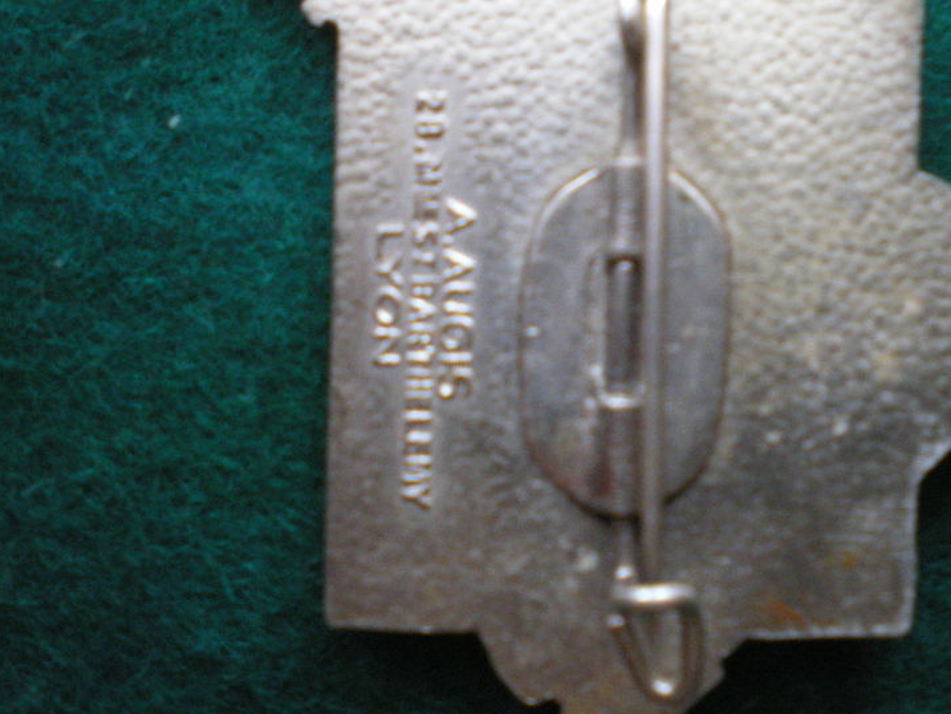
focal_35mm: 53
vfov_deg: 27.5
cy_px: 305
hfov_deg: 35.9
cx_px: 617
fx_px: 1456
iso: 400
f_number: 3.1
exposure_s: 1/25
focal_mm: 6.3
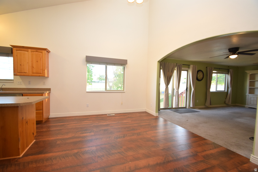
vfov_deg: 77.3
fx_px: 108
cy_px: 86
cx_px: 129
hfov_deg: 100.4
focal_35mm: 15
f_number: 5
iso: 800
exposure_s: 1/100
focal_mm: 10
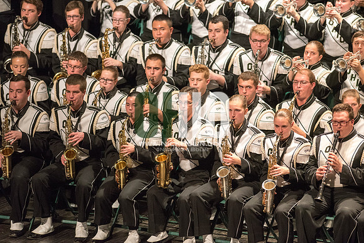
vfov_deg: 4.6
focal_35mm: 300
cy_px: 122
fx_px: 3034
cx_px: 182
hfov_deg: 6.9
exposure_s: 1/500
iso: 4000
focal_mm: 300
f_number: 2.8
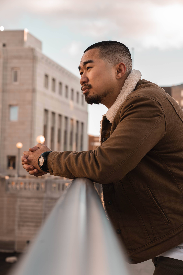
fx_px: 534
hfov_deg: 19.5
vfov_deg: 28.8
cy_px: 138
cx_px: 92
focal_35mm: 70
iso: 64
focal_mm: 70
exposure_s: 1/50
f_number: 5.6
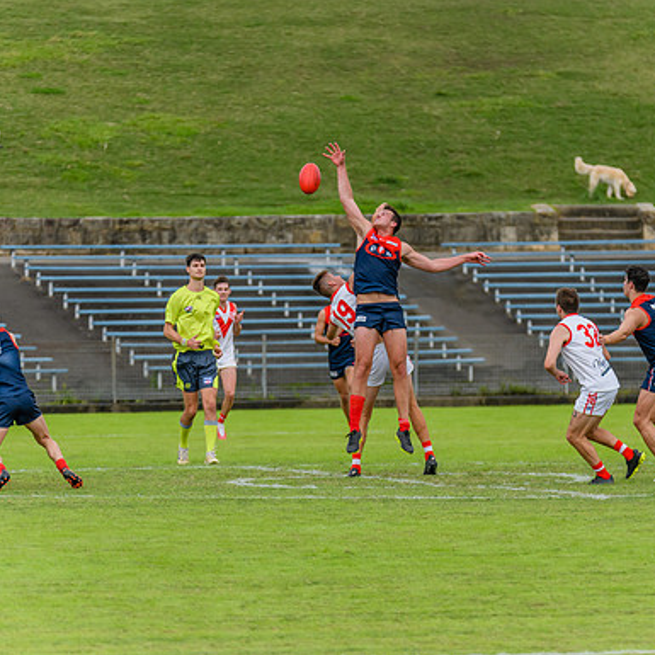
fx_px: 8777
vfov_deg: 4.3
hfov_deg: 4.3
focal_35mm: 410
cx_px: 371
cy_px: 328
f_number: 5.6
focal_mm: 320
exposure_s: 1/2500
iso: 800
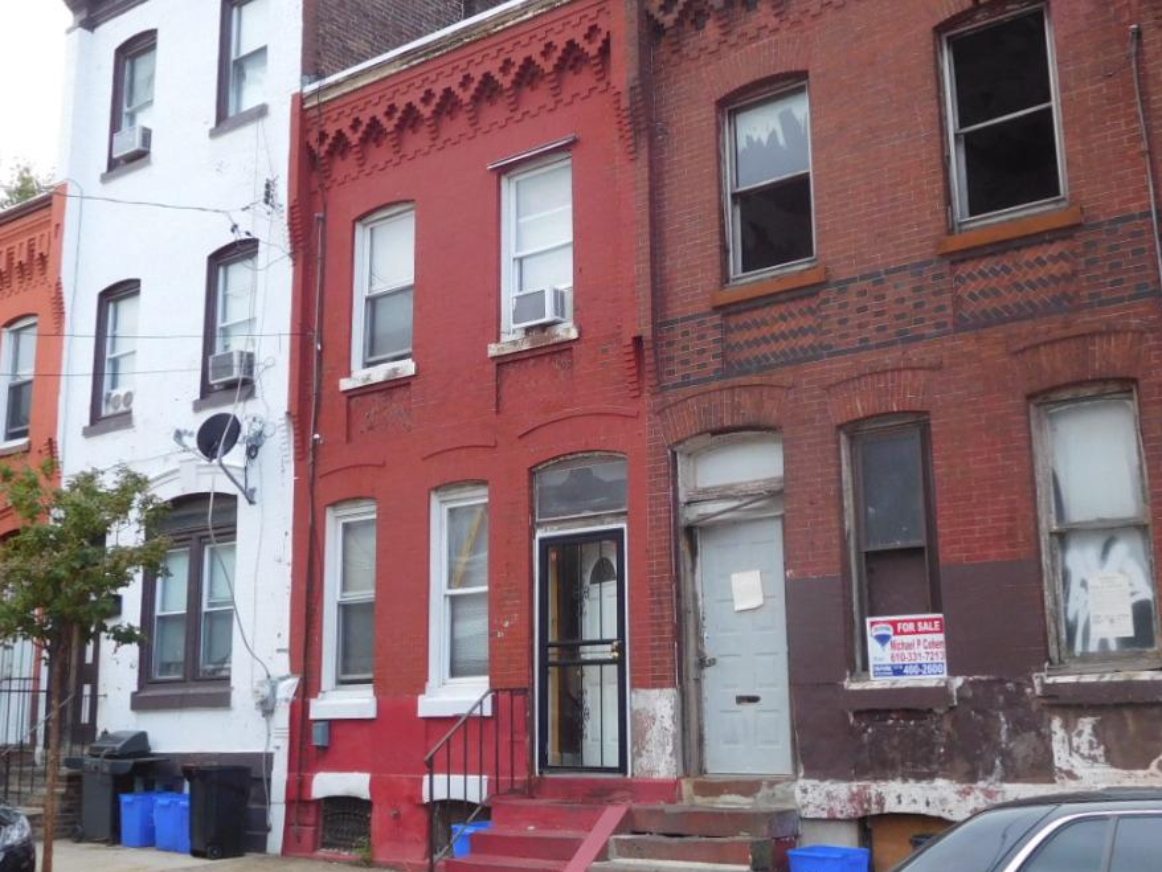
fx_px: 1377
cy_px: 397
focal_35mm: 41
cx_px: 593
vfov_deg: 35.1
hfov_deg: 45.8
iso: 125
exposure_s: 1/250
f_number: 3.4
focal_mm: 4.5
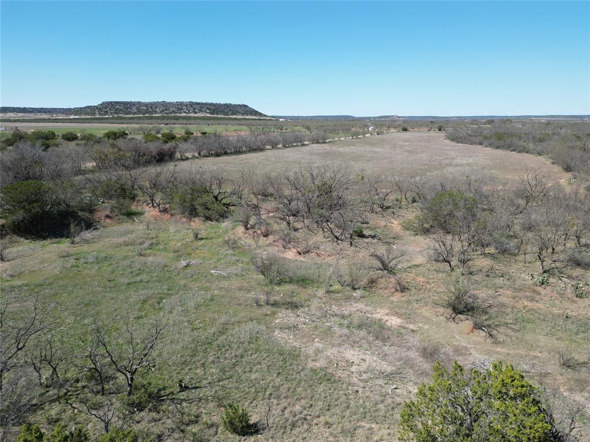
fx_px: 409
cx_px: 295
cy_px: 221
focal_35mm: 24
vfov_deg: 56.8
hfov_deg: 71.6
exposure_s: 1/2500
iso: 130
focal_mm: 6.72
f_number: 1.7
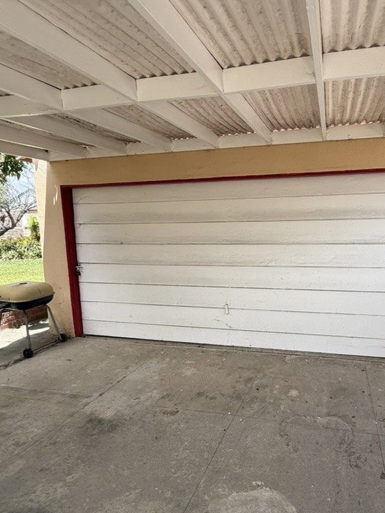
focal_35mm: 20
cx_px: 268
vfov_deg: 81.7
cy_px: 269
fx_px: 296
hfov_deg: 63.7
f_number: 2.2
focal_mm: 2.22
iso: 50
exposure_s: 1/540
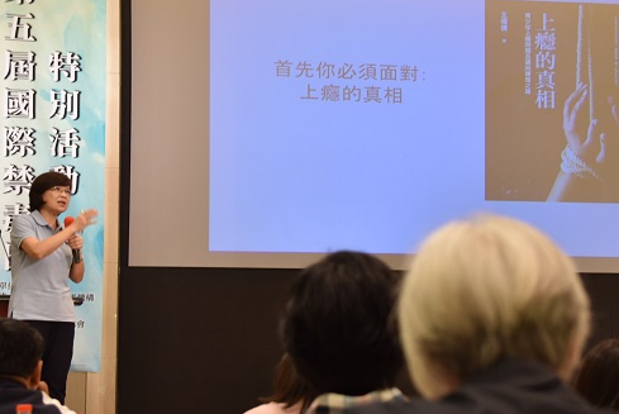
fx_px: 1652
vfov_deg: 14.3
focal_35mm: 96
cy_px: 265
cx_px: 459
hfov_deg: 21.1
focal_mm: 52
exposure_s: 1/50
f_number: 4.5
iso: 900
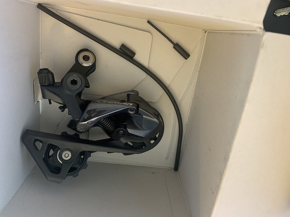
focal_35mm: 26
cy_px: 108
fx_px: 218
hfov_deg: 67.3
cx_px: 145
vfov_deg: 53.1
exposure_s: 1/40
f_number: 1.8
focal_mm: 4.25
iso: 320
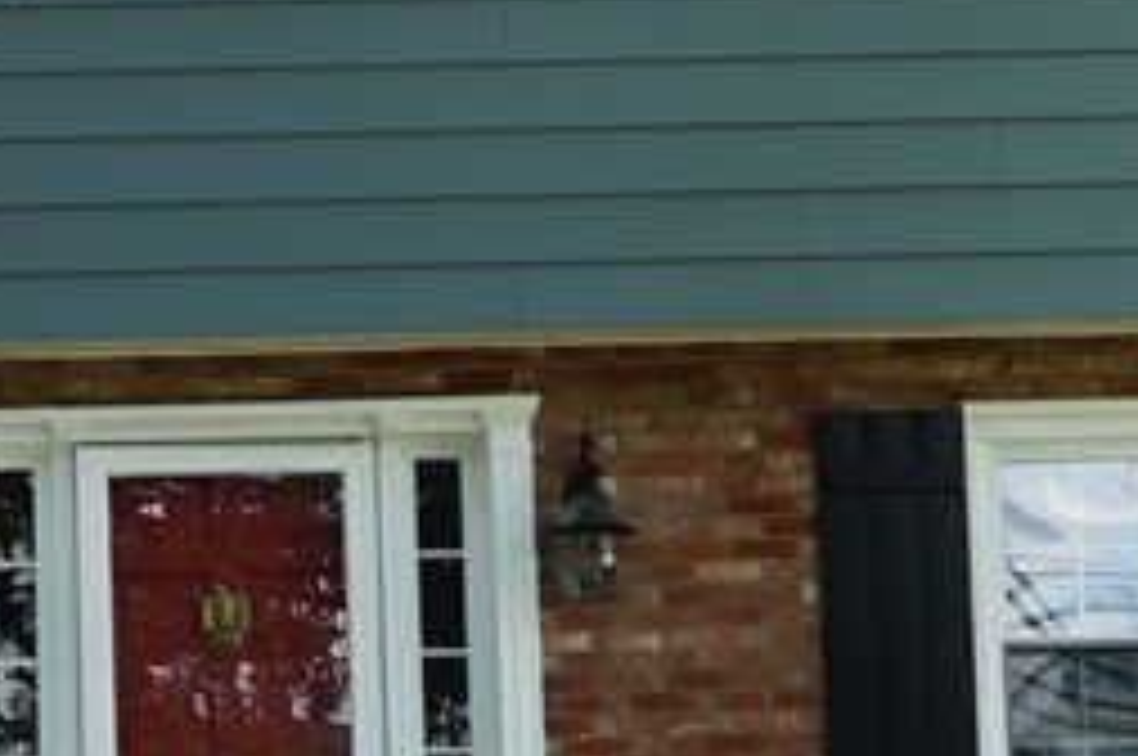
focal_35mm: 219
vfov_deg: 6.3
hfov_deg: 9.4
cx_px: 38
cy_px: 302
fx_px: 6914
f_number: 6.3
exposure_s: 1/60
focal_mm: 34
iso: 100
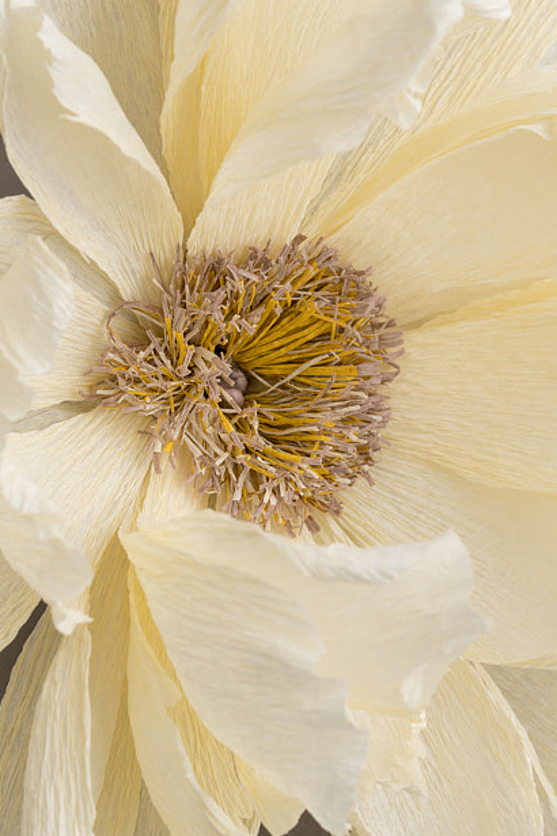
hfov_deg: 9.6
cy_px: 523
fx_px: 3319
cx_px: 329
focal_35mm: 143
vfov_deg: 14.3
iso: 100
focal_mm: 55
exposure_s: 1/125
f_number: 7.1
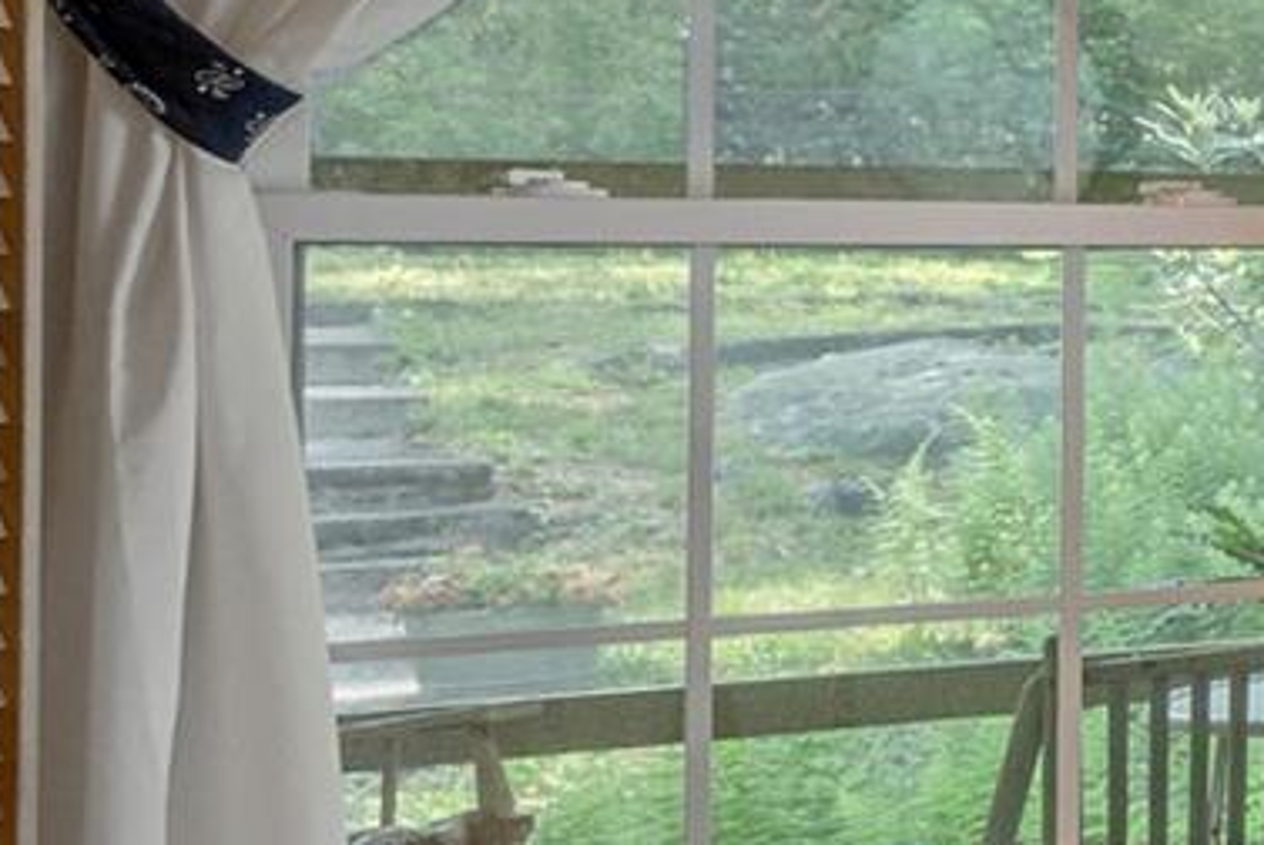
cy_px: 322
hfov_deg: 15.9
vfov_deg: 18.0
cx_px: 2900
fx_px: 2670
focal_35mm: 76
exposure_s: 1/15
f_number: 7.1
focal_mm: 14
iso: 320
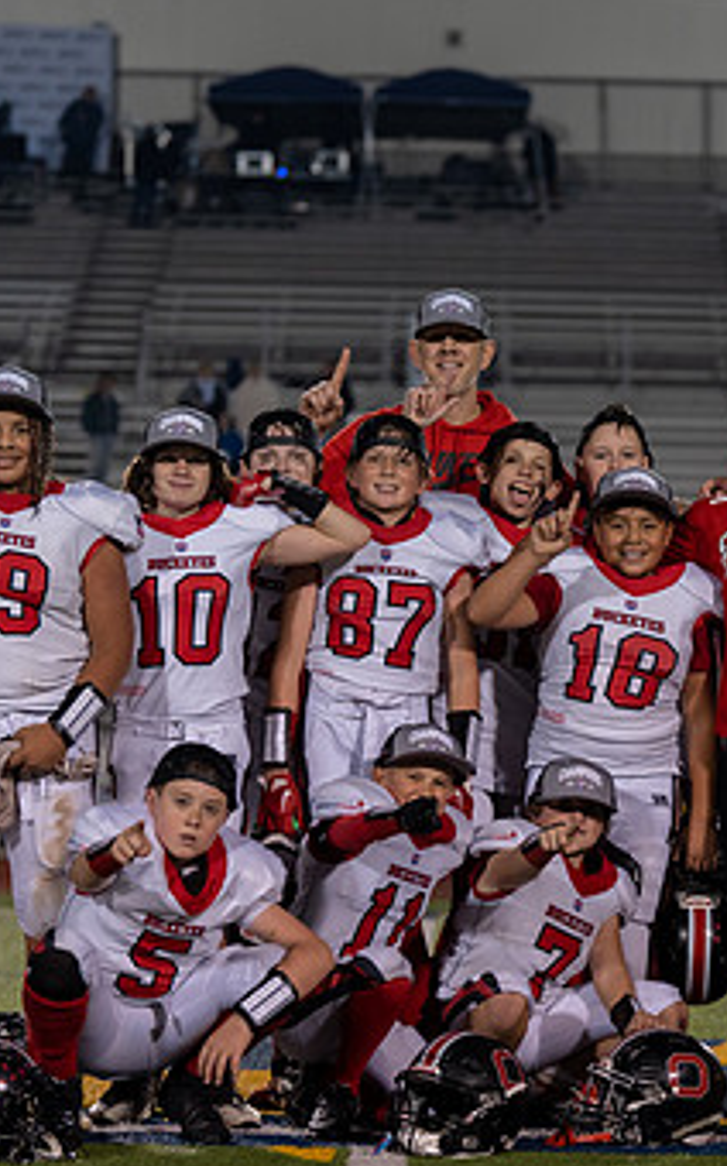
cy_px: 642
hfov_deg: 8.0
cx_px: 611
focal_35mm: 164
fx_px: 5208
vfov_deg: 12.8
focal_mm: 90
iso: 1000
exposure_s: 1/320
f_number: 2.8
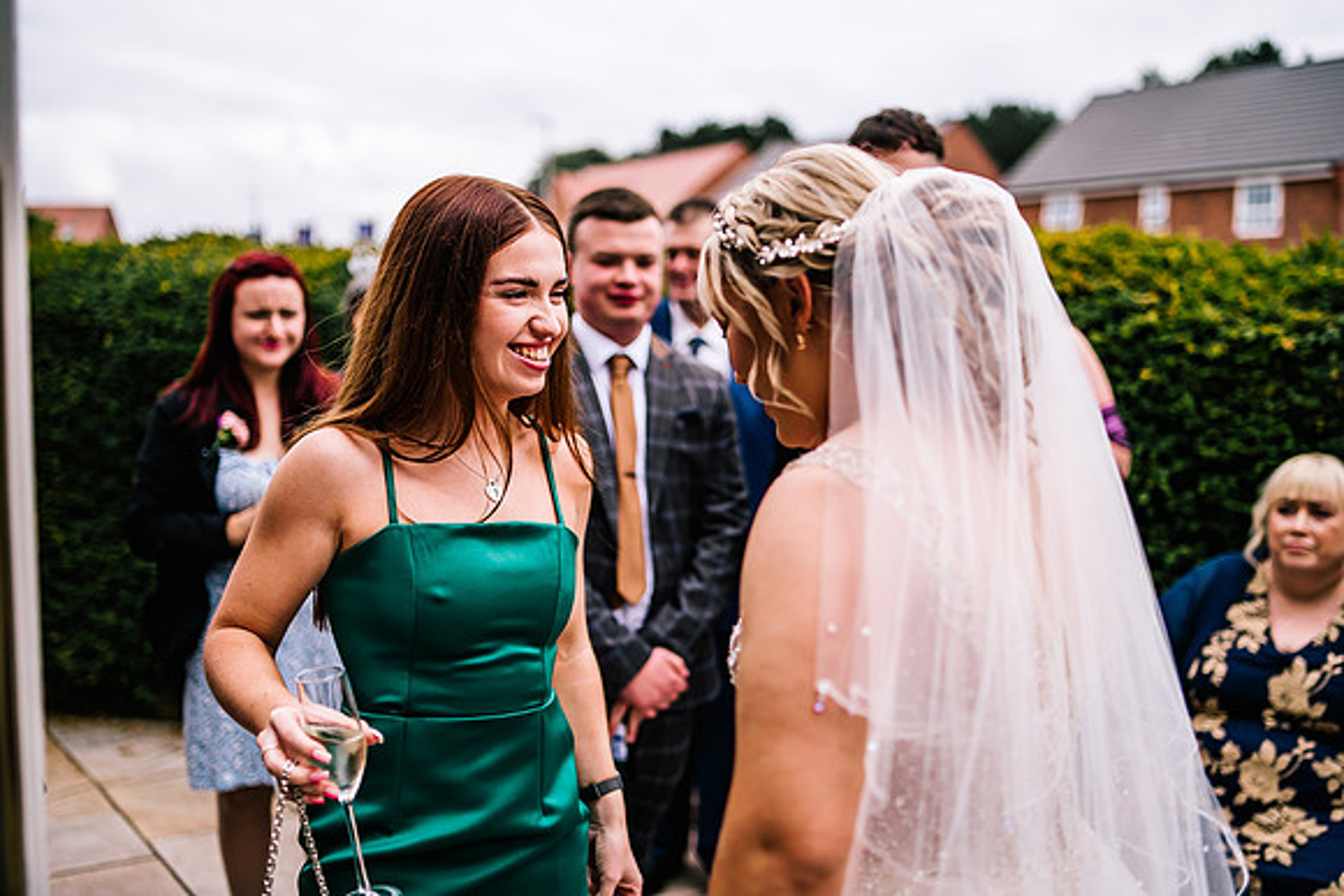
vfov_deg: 37.9
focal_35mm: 35
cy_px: 448
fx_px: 1307
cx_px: 672
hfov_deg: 54.4
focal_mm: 35
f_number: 1.6
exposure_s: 1/2500
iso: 100
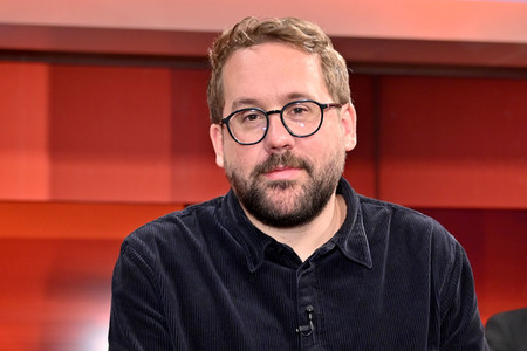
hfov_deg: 55.1
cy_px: 176
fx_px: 505
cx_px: 264
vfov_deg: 38.4
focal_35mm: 34
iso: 1600
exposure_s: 1/200
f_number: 2.8
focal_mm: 34.5
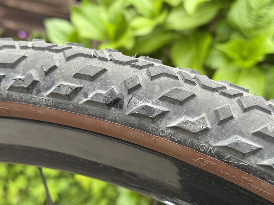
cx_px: 137
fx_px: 380
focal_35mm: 48
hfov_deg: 39.7
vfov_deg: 30.3
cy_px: 102
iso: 100
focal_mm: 6.76
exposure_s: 1/75
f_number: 1.78
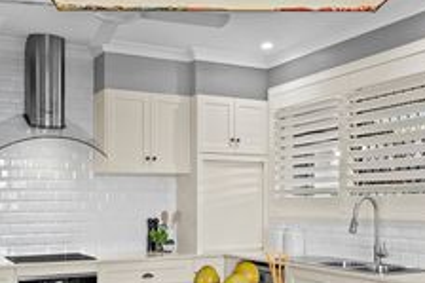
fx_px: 519
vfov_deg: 30.4
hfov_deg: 44.5
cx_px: 199
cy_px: 157
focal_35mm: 44
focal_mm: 21
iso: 200
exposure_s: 1/2.5
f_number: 8
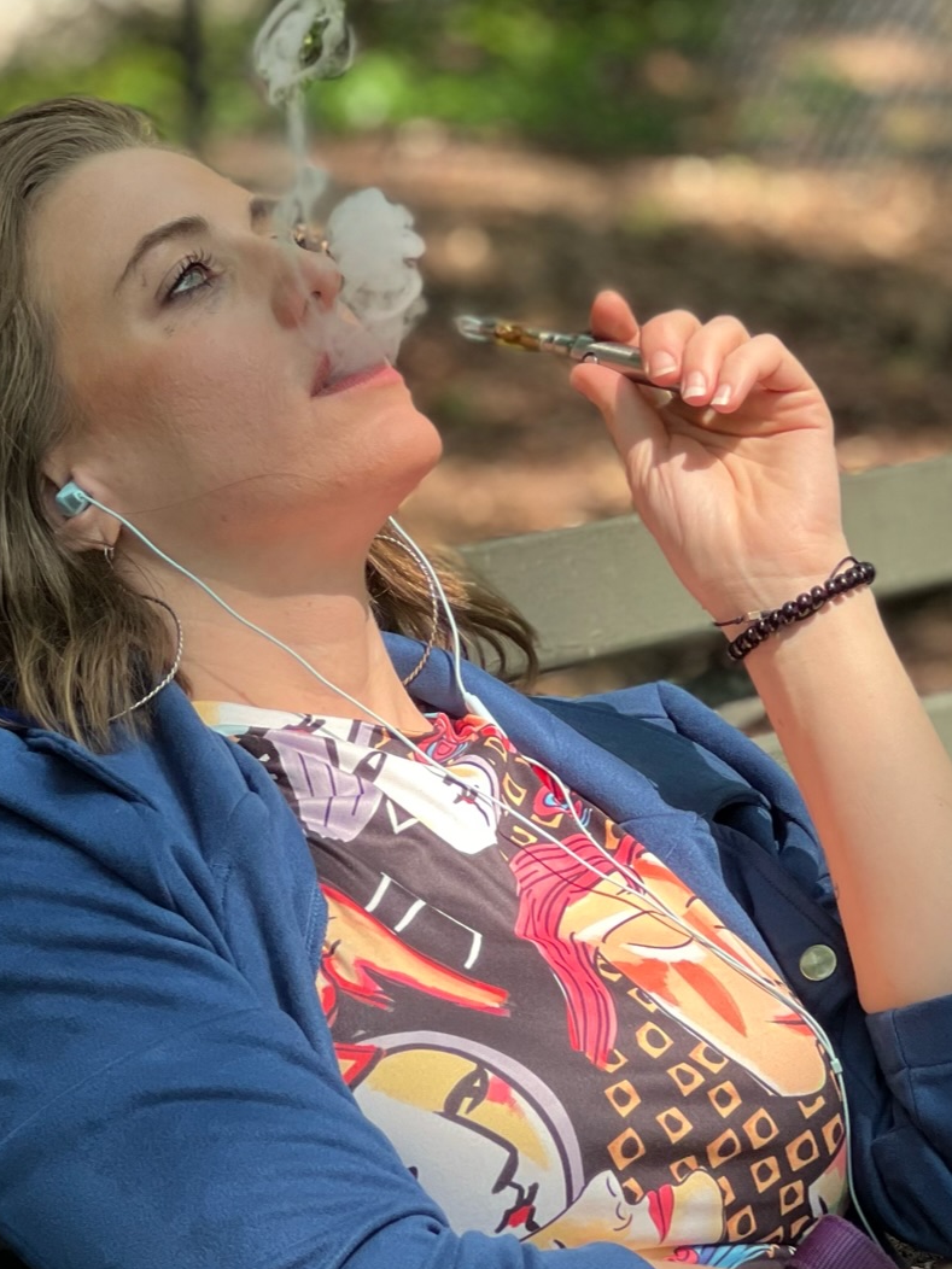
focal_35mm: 150
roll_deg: -3.5
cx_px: 432
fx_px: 5500
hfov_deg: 9.9
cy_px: 733
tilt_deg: -11.4
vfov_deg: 13.2
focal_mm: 9
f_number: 2.8
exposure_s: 1/121
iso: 50
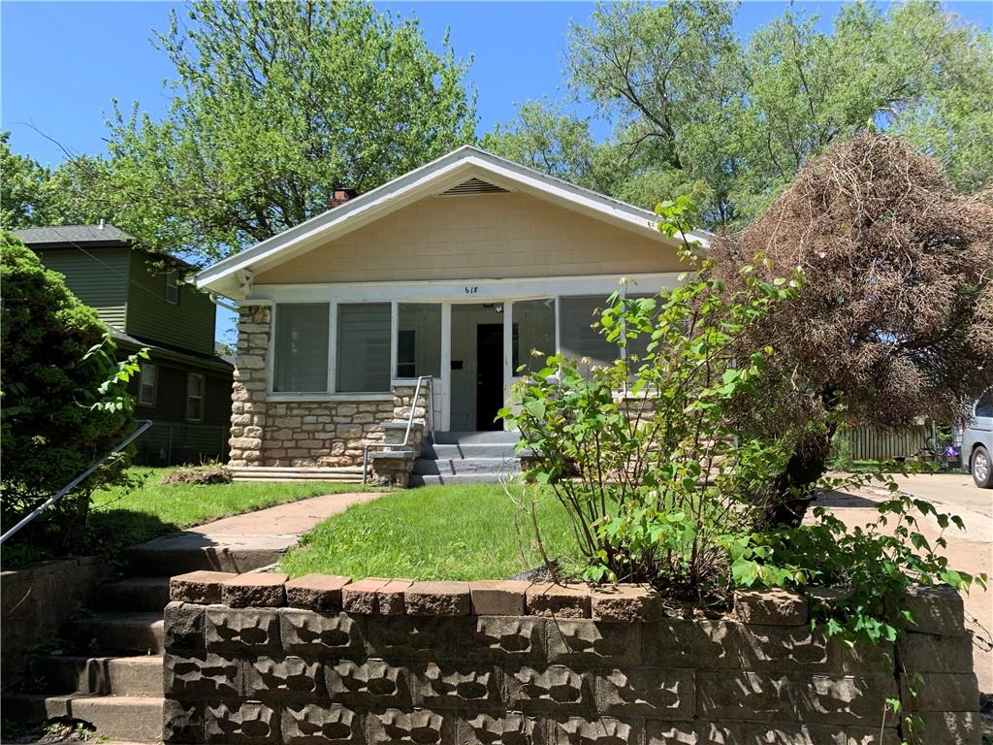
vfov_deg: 53.1
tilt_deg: +8.4
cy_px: 372
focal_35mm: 26
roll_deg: +0.1
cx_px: 496
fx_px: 746
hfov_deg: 67.3
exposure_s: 1/864
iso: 25
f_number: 1.8
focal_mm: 4.25
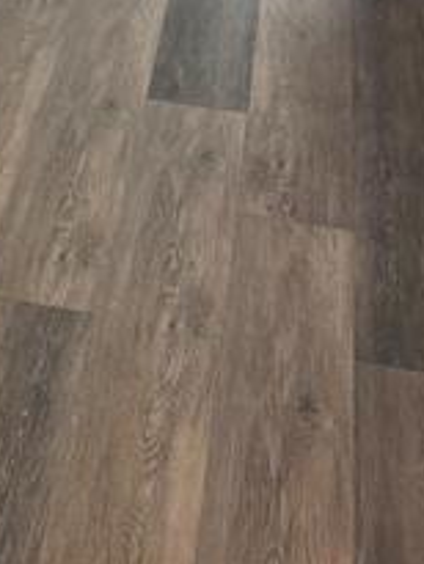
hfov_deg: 15.8
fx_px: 1468
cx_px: -85
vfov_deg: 18.7
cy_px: -333
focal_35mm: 90
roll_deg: -0.6
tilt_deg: -16.0
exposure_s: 1/120
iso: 200
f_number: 1.78
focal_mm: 6.76
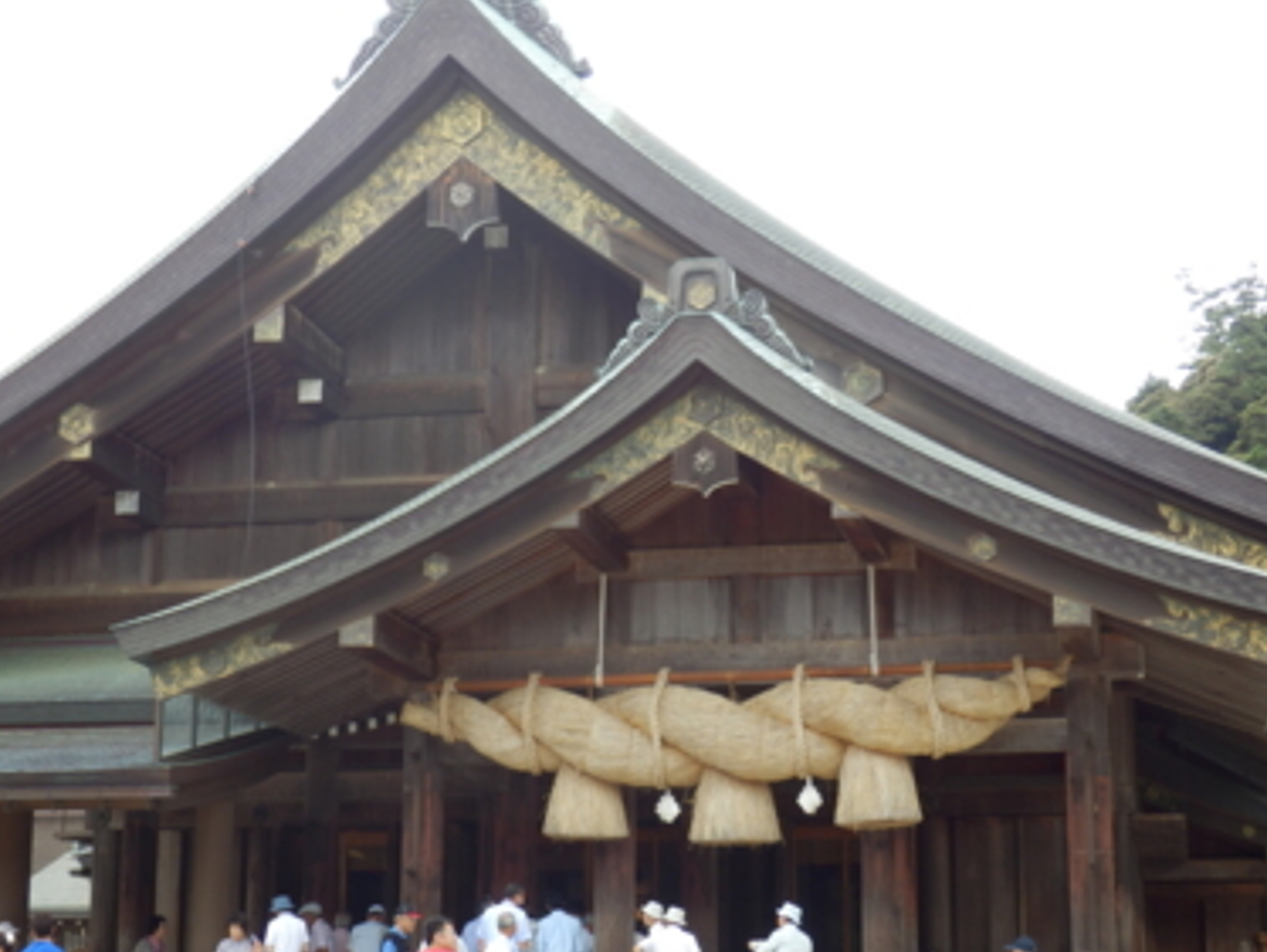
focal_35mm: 65
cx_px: 664
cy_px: 495
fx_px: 2381
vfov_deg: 22.6
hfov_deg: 29.8
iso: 80
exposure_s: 1/100
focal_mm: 9.8
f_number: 4.1
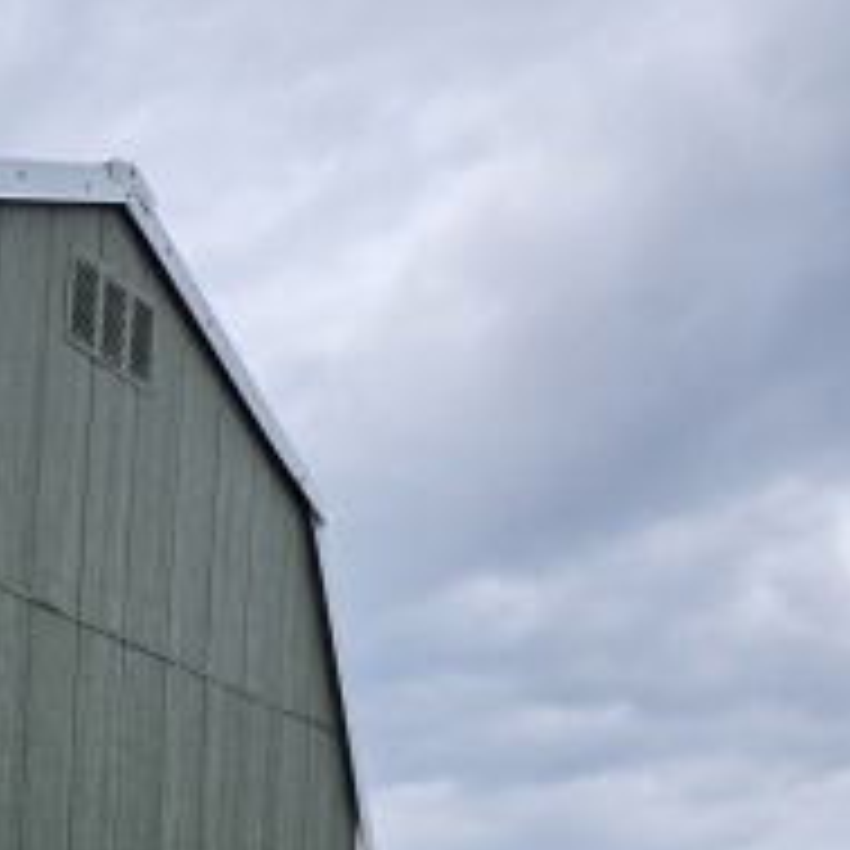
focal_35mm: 69
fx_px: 1917
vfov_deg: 22.6
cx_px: -400
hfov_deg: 21.3
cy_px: 1070
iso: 80
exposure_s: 1/2436
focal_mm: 6.3
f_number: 1.7
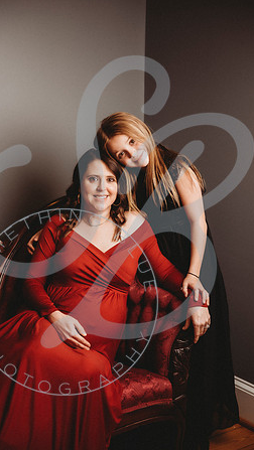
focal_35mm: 59
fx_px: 705
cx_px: 110
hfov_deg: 20.4
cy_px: 226
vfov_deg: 35.4
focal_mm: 56
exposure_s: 1/125
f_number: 2.8
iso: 200
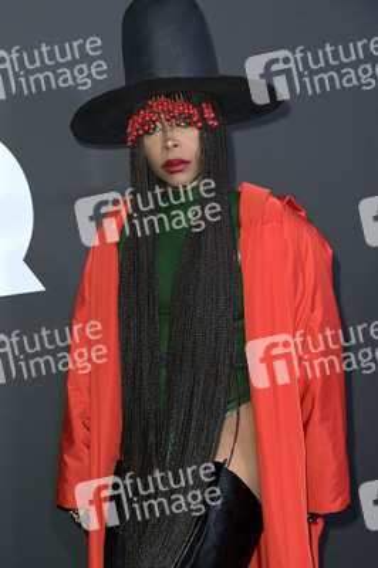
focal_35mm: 70
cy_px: 284
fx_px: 1104
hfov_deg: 19.4
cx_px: 189
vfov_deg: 28.9
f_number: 5.6
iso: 1000
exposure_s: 1/250
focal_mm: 70
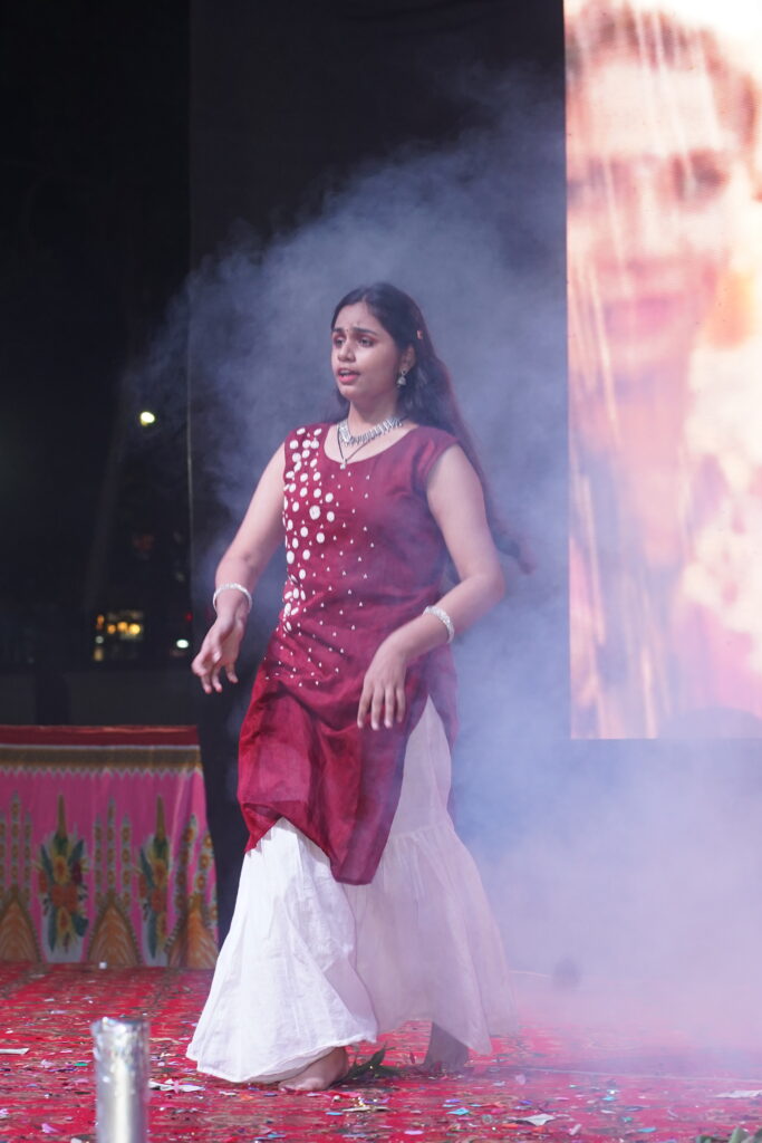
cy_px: 572
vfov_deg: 16.1
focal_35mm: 127
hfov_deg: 10.8
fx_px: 4031
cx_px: 381
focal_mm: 85
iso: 1600
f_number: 5.6
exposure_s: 1/200
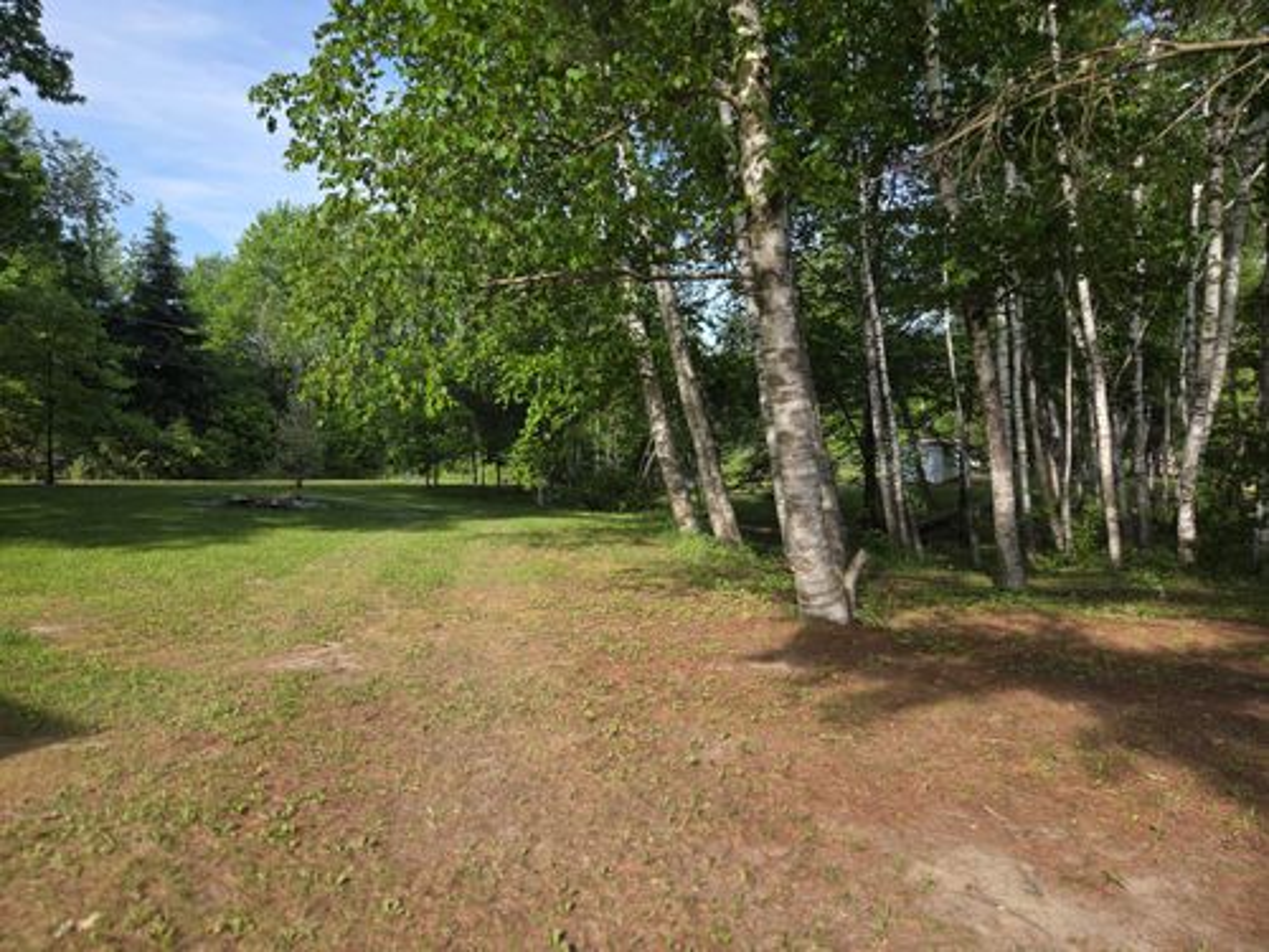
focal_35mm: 23
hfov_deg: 73.9
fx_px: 843
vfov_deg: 58.9
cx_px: 634
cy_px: 476
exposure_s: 1/2296
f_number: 1.8
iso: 80
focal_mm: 5.4
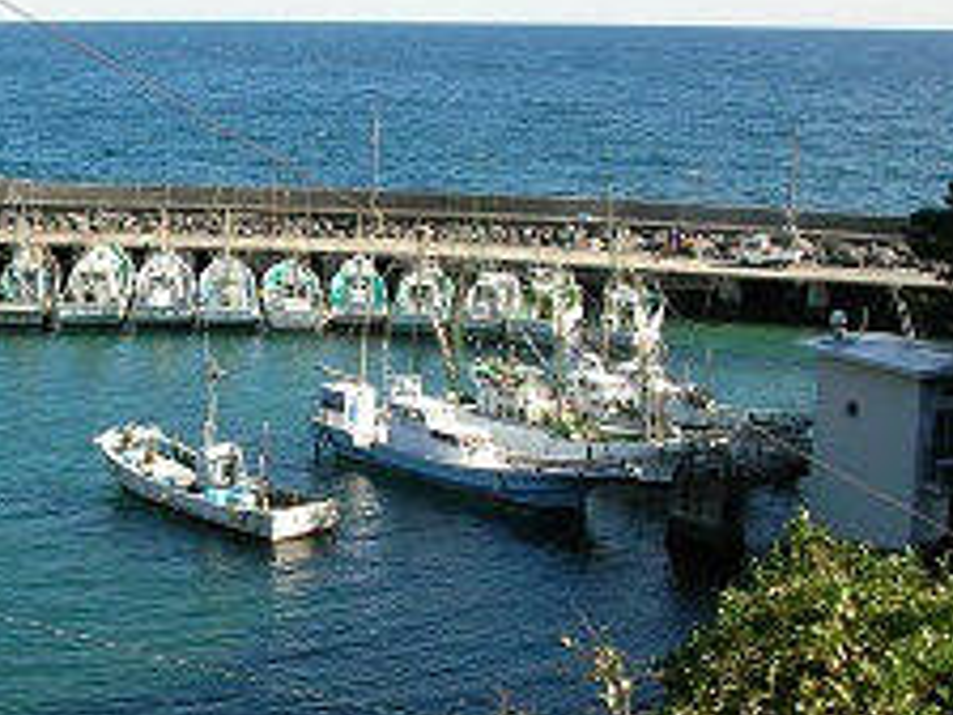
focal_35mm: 68
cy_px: 394
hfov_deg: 27.6
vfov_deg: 21.6
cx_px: 111
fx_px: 1872
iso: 50
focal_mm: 6.2
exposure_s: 1/260
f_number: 3.8
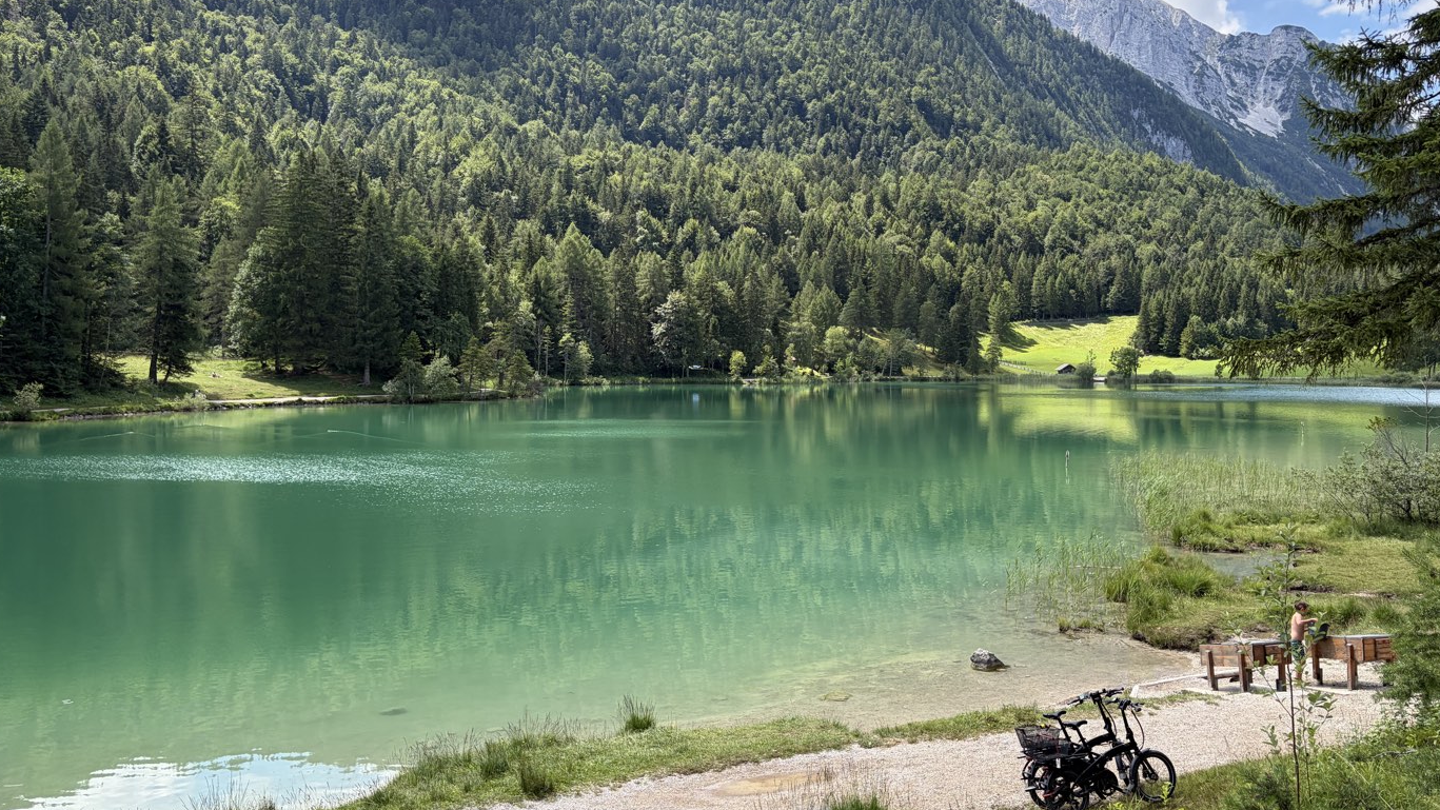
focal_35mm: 29
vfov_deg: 40.1
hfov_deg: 66.1
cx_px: 724
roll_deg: -0.6
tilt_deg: +0.1
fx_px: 1107
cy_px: 337
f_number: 1.6
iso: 64
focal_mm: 5.96
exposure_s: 1/1517
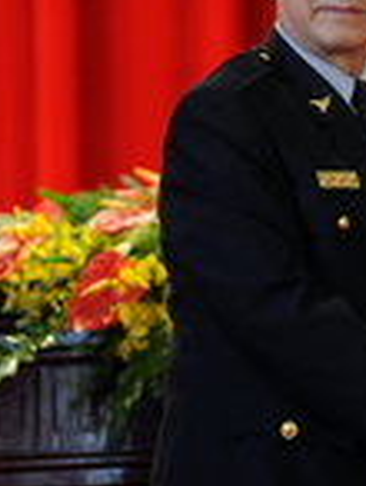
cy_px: 80
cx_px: 496
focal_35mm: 787
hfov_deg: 1.9
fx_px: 11063
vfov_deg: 2.5
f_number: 4
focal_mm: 300
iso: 2000
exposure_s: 1/80
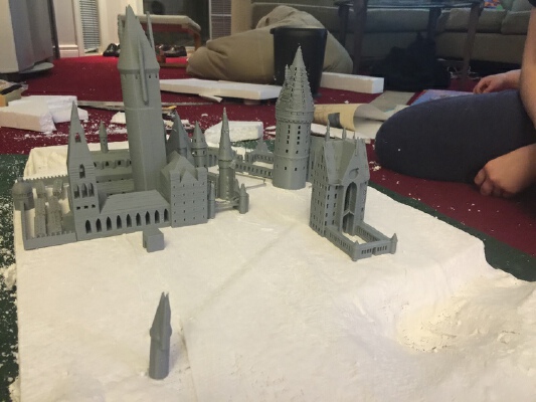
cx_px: 268
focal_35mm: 29
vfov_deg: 48.2
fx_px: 449
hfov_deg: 61.6
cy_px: 201
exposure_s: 1/4
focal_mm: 4.15
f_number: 2.2
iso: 80
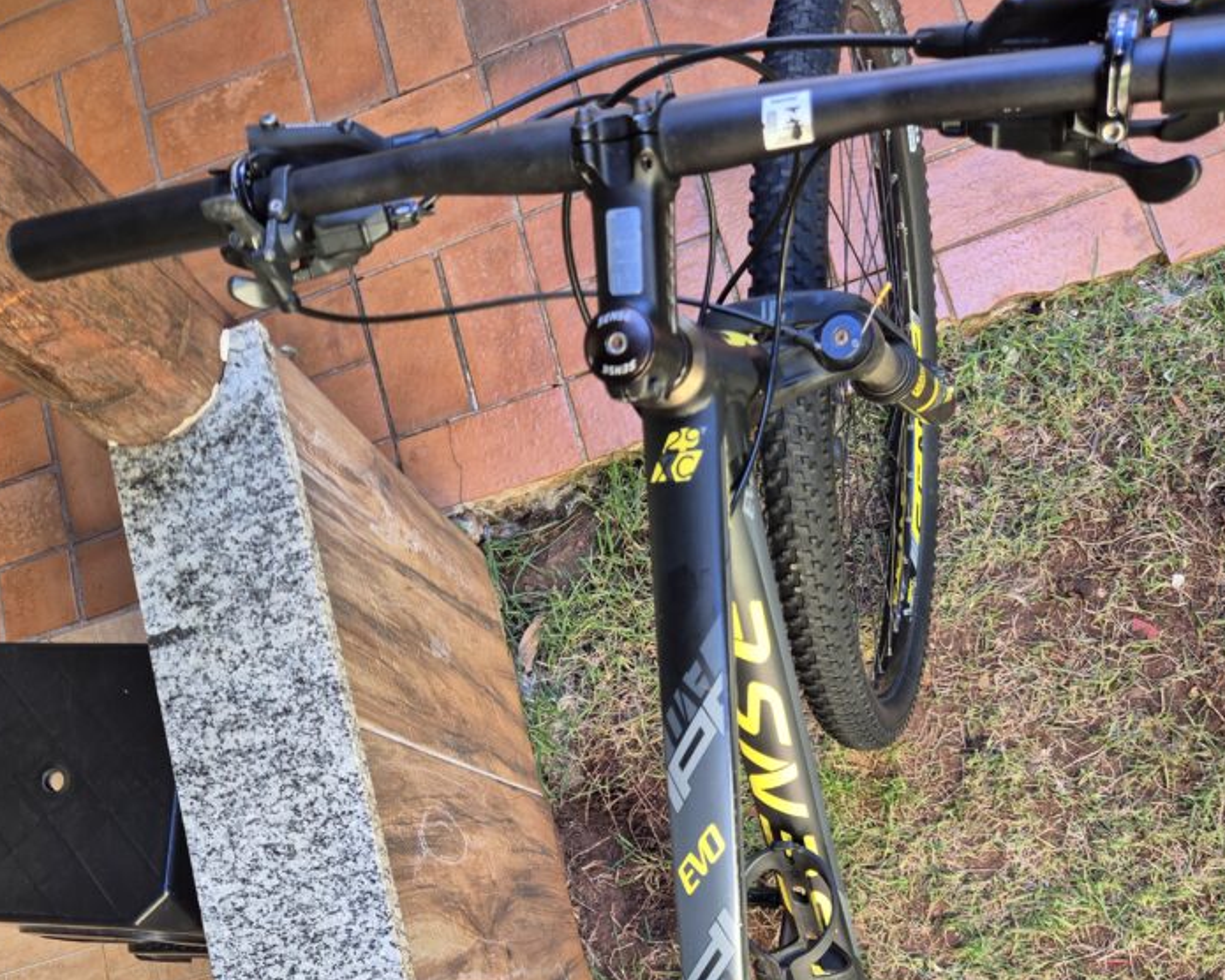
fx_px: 1124
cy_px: 742
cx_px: 612
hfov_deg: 57.2
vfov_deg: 45.4
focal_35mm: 31
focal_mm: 5.4
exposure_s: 1/180
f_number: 1.8
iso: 125
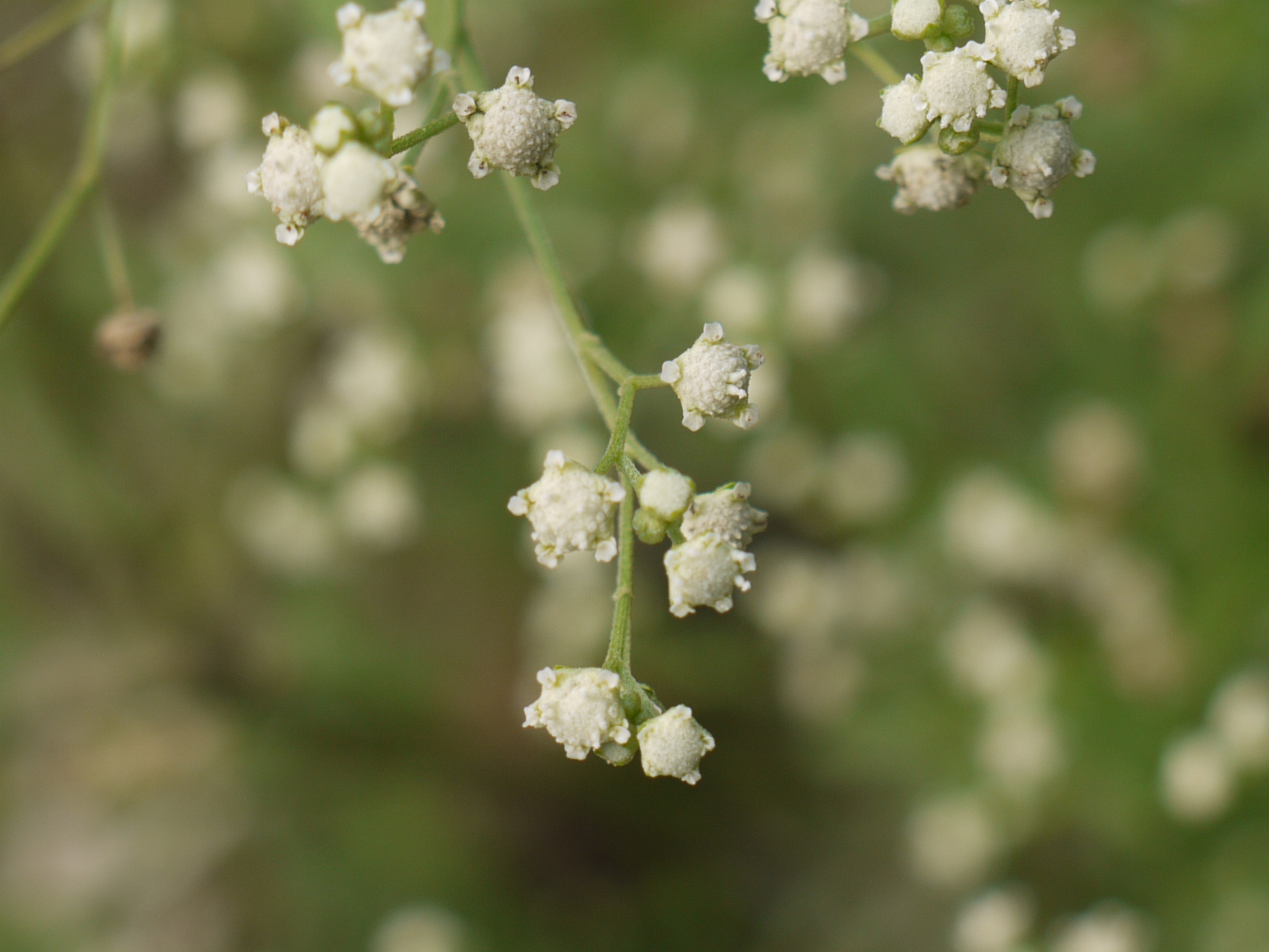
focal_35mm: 183
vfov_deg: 8.1
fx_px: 6709
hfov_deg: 10.8
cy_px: 479
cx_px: 627
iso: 100
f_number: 5.6
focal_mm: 45
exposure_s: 1/160
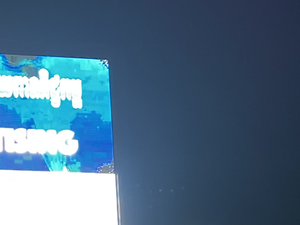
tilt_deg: +11.2
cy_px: 357
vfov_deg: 13.0
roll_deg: +0.6
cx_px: -126
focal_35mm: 107
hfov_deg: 16.9
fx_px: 927
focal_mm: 5.7
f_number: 1.5
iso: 400
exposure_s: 1/60
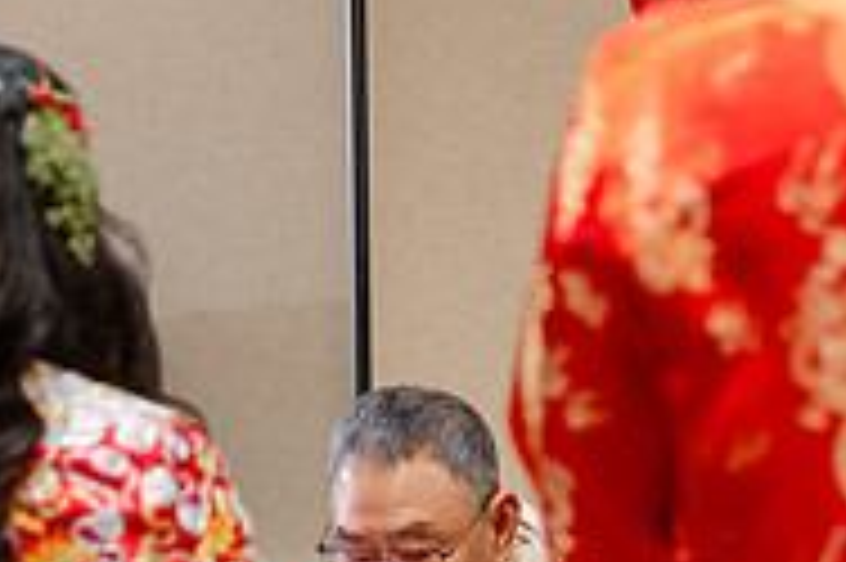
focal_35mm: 120
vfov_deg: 11.0
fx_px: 2817
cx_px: 414
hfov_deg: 17.1
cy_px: 854
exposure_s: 1/125
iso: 640
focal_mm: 50
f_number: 1.8
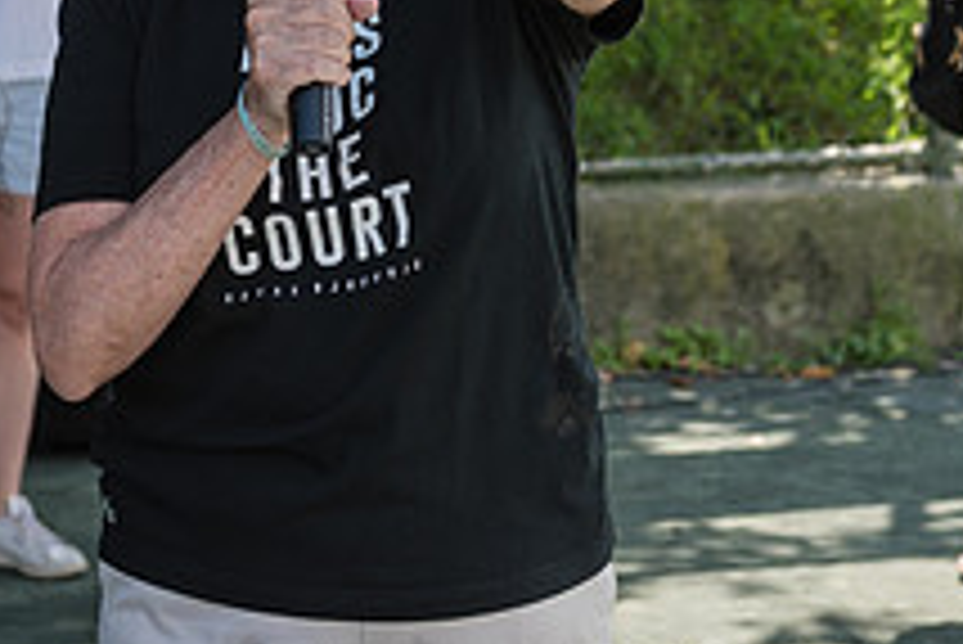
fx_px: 3480
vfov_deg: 10.4
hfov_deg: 15.7
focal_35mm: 130
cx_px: 567
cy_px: -79
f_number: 4
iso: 200
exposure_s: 1/800
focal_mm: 48
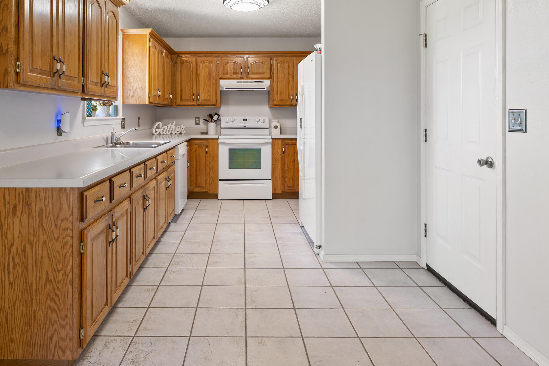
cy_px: 117
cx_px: 233
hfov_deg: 71.7
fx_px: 377
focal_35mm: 25
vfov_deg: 50.7
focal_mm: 17.5
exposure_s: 1.3
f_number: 8
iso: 200
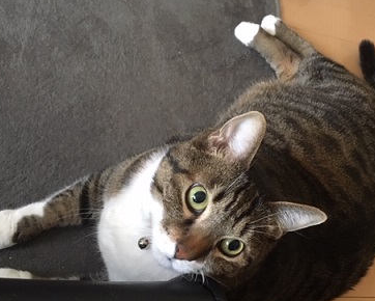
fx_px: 444
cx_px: 217
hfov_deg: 45.6
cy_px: 177
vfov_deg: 37.3
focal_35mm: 40
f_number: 2.2
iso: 250
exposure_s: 1/15
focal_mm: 4.15
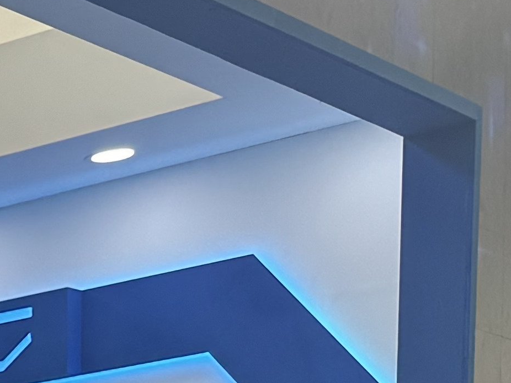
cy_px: 1093
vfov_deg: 8.6
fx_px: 2185
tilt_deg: -7.4
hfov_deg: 10.2
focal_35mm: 148
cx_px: -960
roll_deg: +2.4
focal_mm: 6.76
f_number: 1.78
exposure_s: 1/121
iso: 80
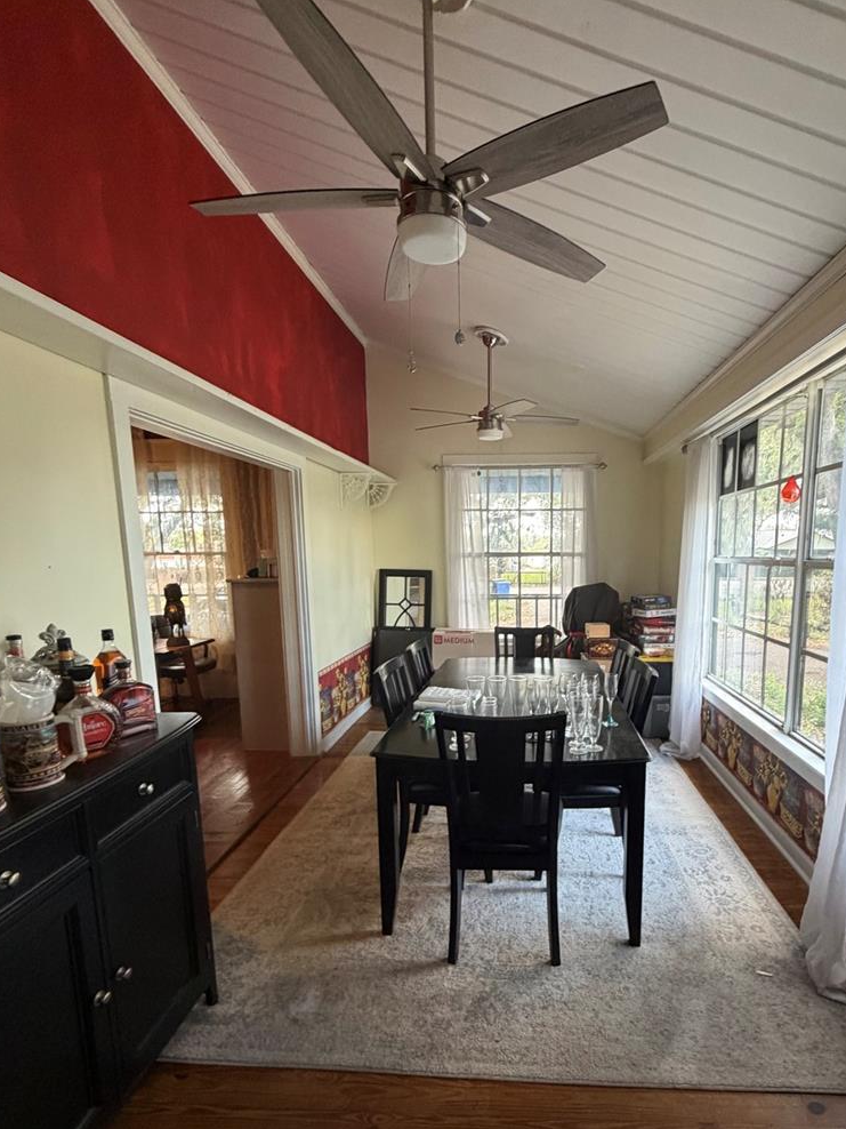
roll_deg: -0.4
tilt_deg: -6.9
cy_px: 639
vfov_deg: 90.5
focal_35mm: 17
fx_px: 554
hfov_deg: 74.1
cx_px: 500
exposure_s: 1/83
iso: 320
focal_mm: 2.22
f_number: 2.2
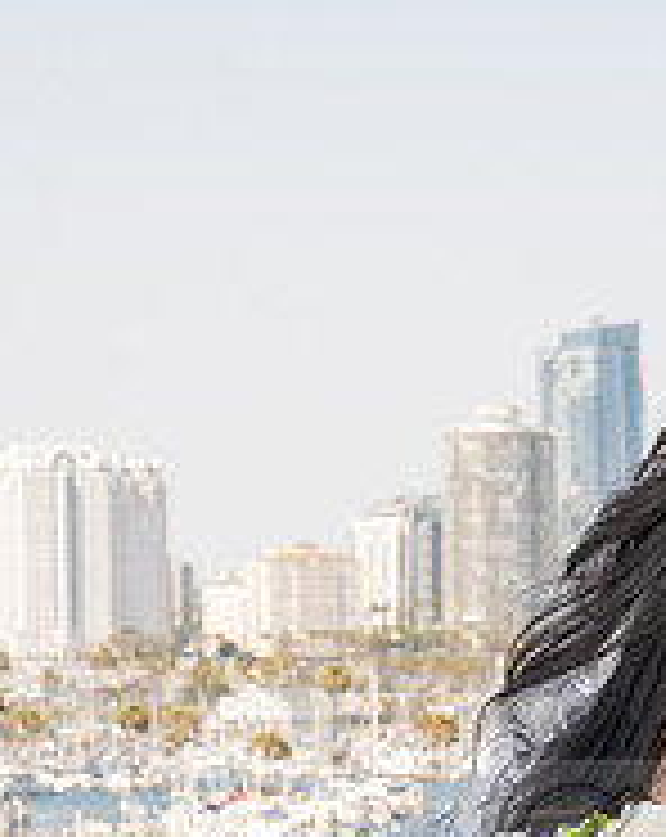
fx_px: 4351
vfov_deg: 10.9
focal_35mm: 176
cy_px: 866
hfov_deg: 8.6
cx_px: 837
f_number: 9
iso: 200
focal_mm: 60
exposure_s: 1/200
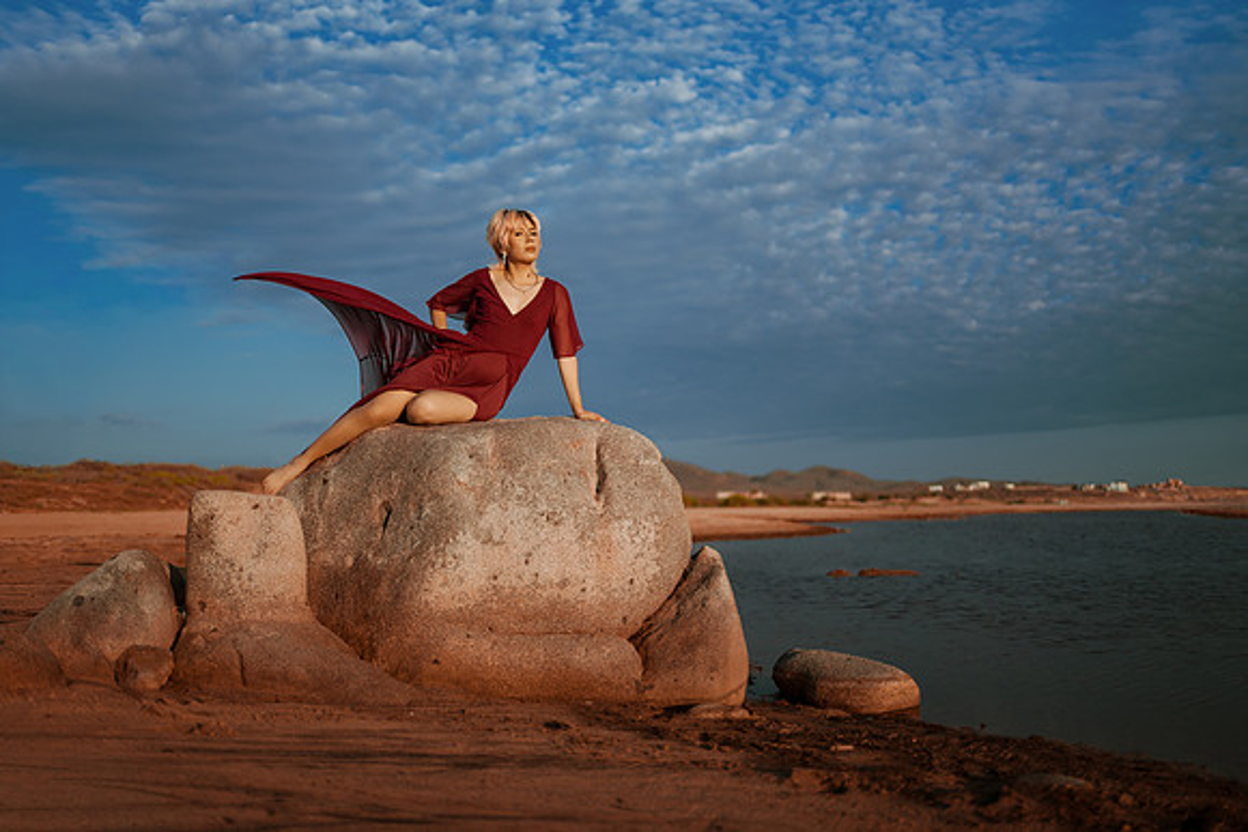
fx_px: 1214
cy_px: 416
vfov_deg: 37.9
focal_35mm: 35
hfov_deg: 54.4
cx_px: 624
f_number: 1.4
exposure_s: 1/8000
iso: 100
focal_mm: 35
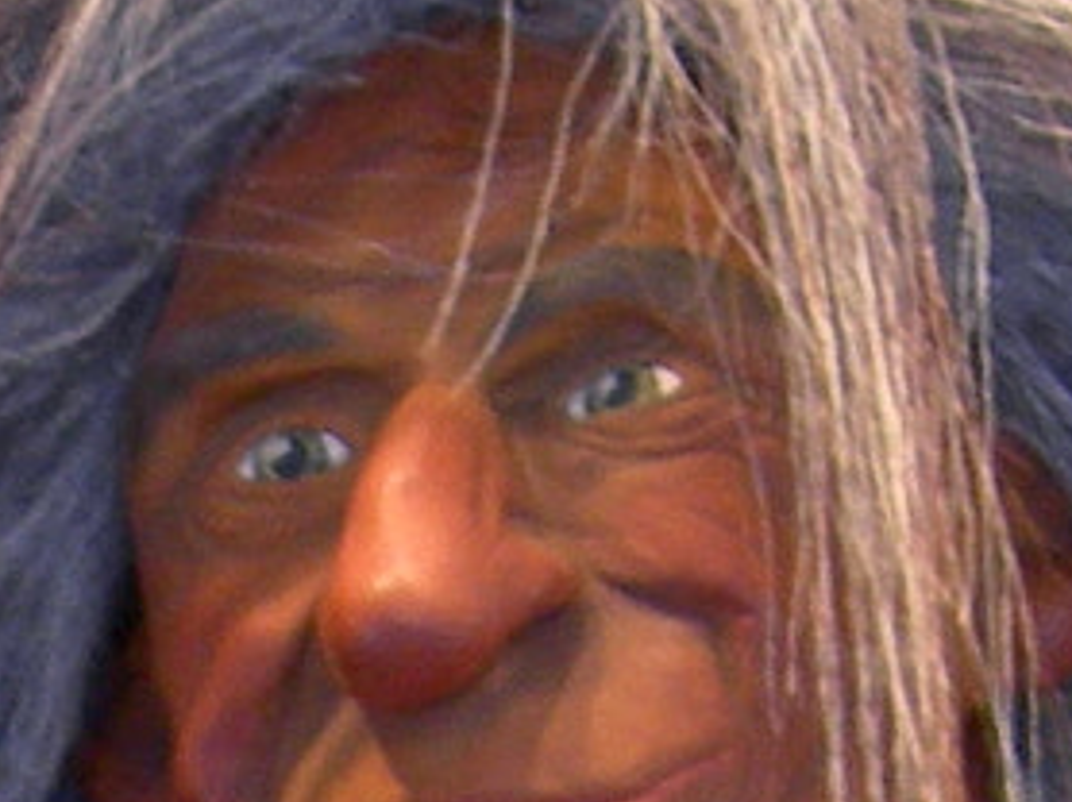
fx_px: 8664
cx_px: -968
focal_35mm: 280
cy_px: 2394
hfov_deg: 6.9
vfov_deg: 5.0
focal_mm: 7.8
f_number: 2.8
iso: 50
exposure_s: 1/7.4
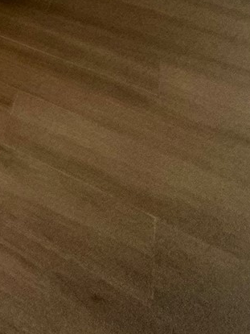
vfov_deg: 22.5
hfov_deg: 22.1
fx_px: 520
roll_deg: -1.1
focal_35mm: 54
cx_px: -131
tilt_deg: -9.2
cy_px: -254
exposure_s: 1/60
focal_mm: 2.22
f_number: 2.2
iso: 250
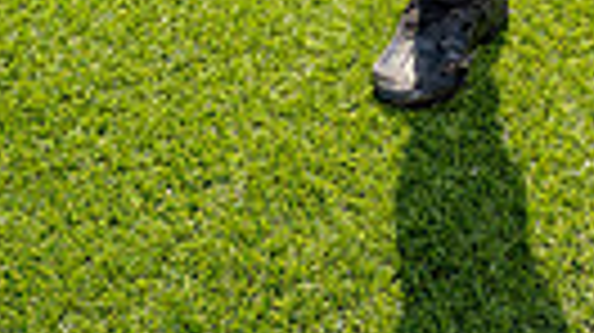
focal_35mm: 118
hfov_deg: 17.8
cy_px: -670
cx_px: 554
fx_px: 1857
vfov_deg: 8.5
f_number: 11
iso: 320
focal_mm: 33
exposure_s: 1/250
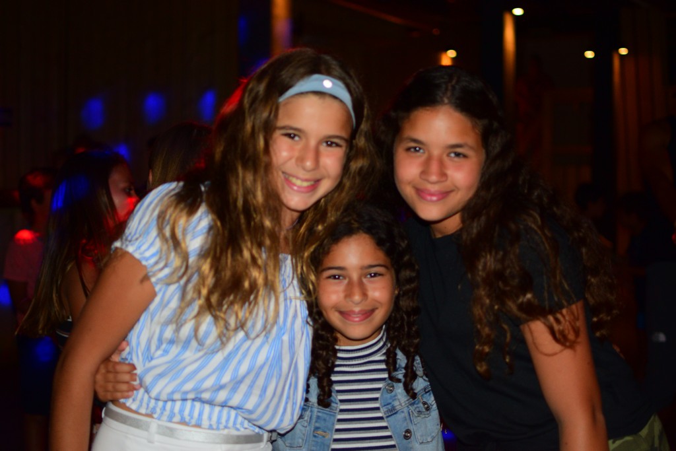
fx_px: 986
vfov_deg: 25.8
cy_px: 226
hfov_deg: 37.8
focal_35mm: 52
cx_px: 338
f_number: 1.8
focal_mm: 35
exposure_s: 1/200
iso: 800
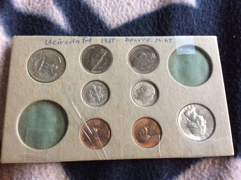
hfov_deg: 56.9
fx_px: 222
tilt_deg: -68.4
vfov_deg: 44.1
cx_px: 120
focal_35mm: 32
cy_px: 90
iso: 125
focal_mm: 3.3
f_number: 2.4
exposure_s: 1/24
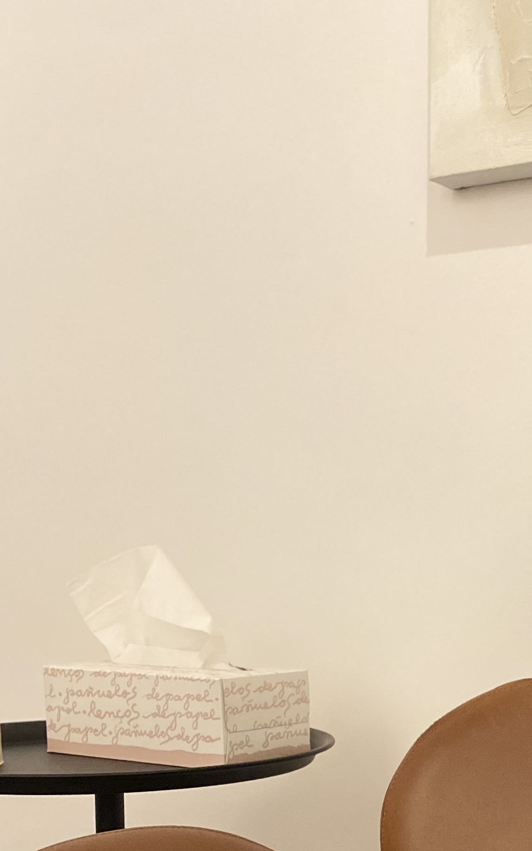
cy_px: 813
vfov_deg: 31.4
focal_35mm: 61
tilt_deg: -7.4
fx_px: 1415
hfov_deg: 20.2
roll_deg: -2.0
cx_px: 601
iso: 320
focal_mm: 4.25
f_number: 1.8
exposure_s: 1/33
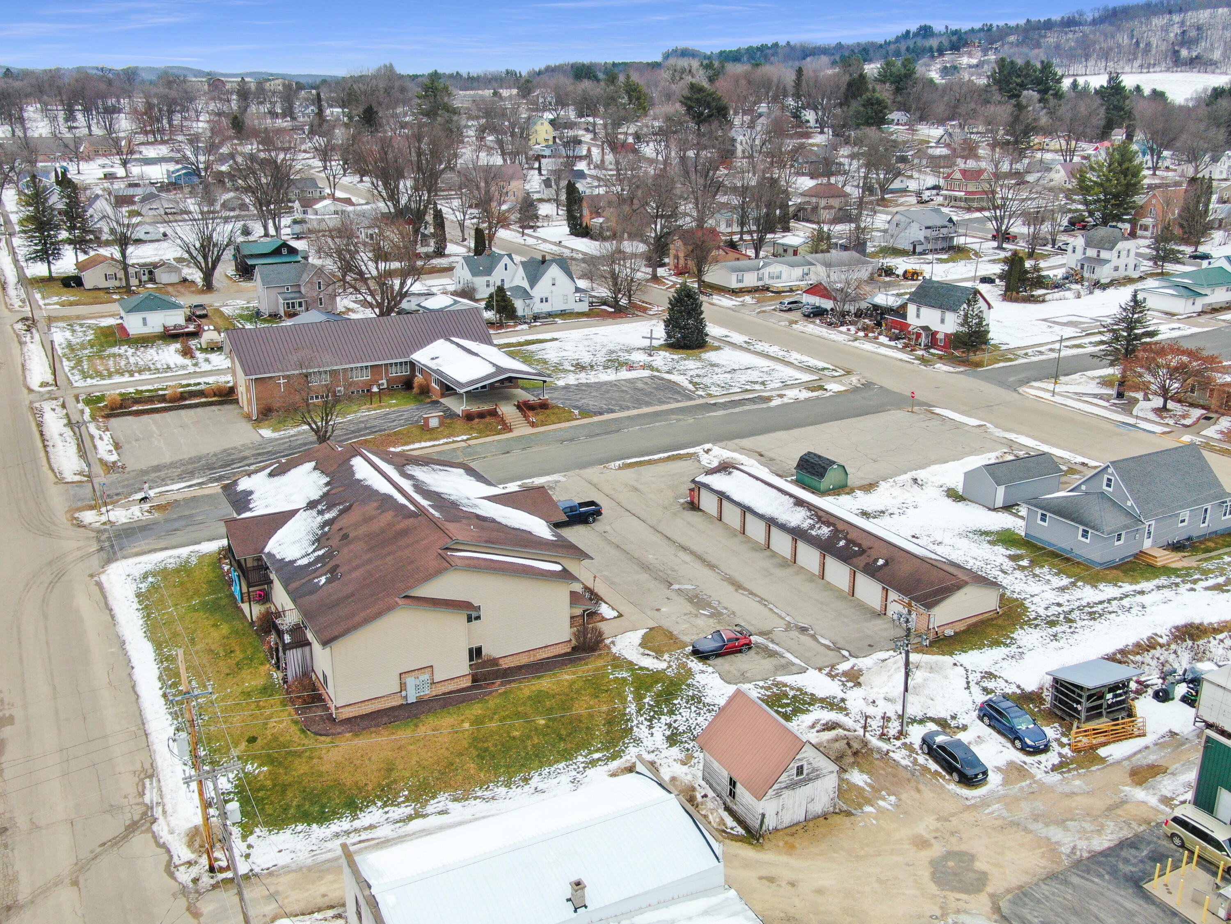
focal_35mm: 33
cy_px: 462
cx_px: 616
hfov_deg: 55.4
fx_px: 1174
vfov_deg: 42.9
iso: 100
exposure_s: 1/80
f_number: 3.2
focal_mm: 5.57
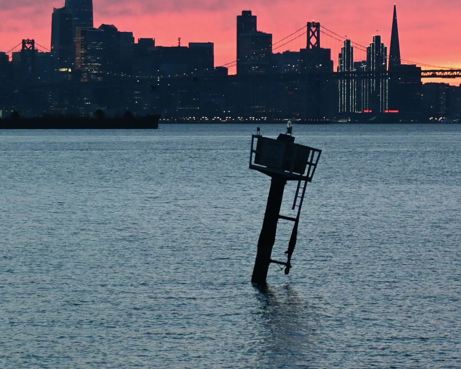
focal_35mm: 198
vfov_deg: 7.8
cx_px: 620
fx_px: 2695
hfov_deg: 9.6
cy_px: 28
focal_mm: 43
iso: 1600
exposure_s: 1/125
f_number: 4.5
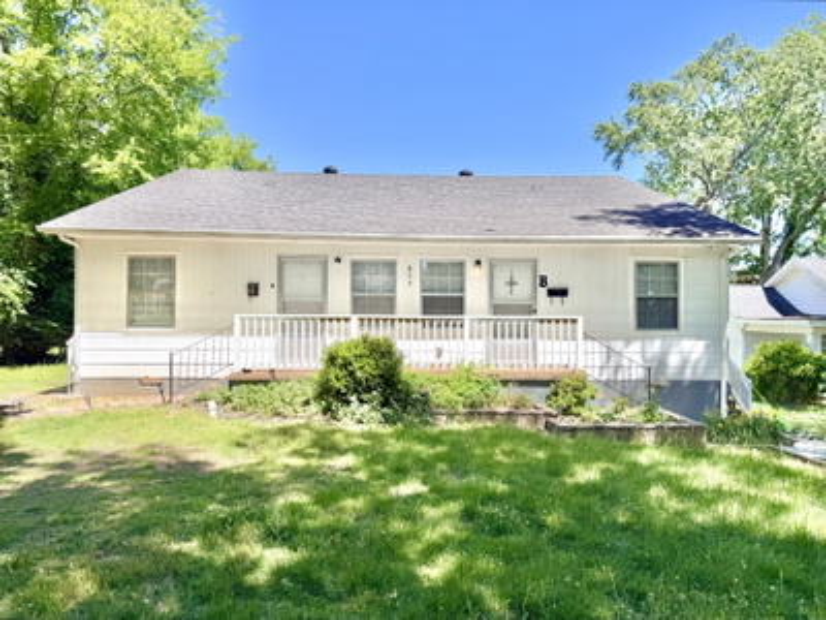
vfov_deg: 56.8
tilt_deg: -0.3
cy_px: 310
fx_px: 573
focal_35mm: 24
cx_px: 413
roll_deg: +1.3
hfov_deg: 71.6
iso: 80
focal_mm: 6.76
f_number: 1.78
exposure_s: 1/2907
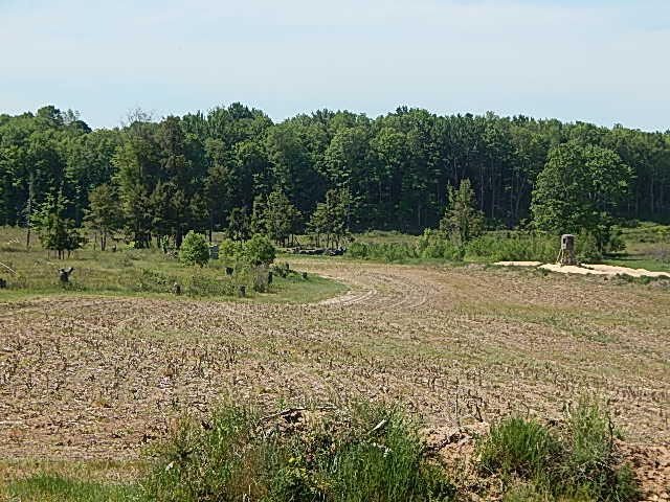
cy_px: 251
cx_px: 335
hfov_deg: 21.1
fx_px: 1800
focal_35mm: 93
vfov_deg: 15.9
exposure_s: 1/800
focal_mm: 16.6
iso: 125
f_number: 4.4
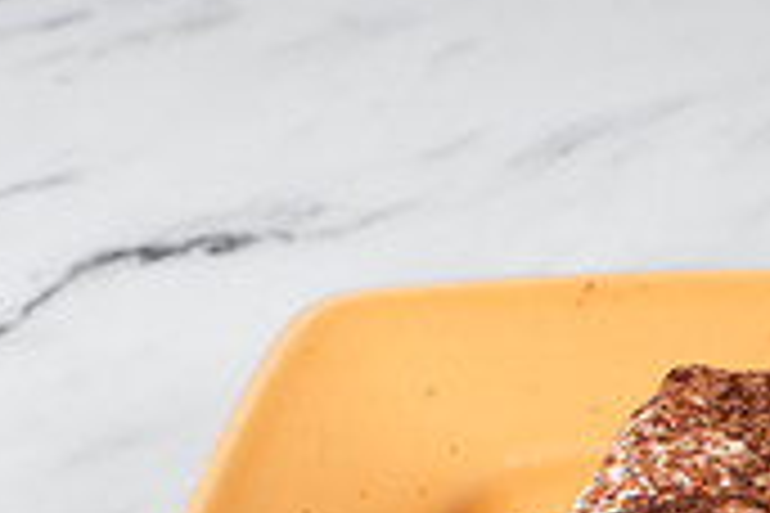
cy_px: 775
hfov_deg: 9.6
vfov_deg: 6.5
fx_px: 4470
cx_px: 1033
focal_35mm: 209
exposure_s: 1/200
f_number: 9
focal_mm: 50
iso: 200
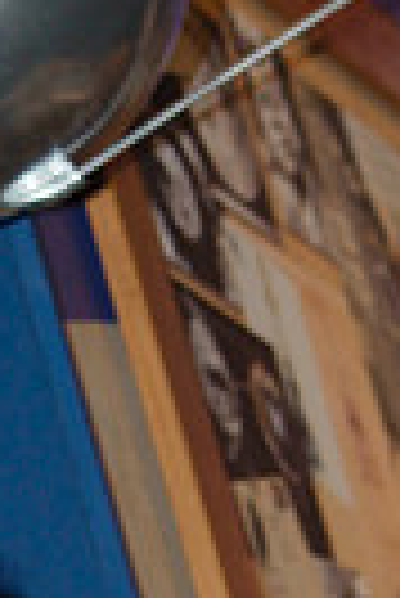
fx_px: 5884
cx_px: -103
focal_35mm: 354
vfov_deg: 5.8
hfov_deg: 3.9
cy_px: 571
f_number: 8
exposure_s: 1/45
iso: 1600
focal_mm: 70
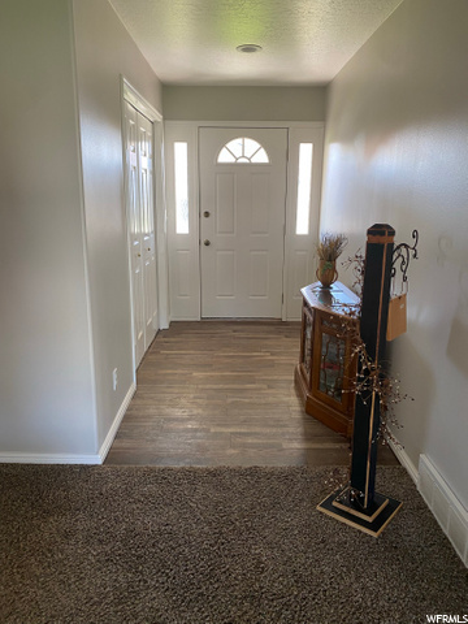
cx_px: 234
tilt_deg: -12.0
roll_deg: -0.2
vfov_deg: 67.3
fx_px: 469
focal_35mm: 26
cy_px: 312
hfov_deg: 53.1
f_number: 1.8
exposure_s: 1/60
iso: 100
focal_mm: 4.25
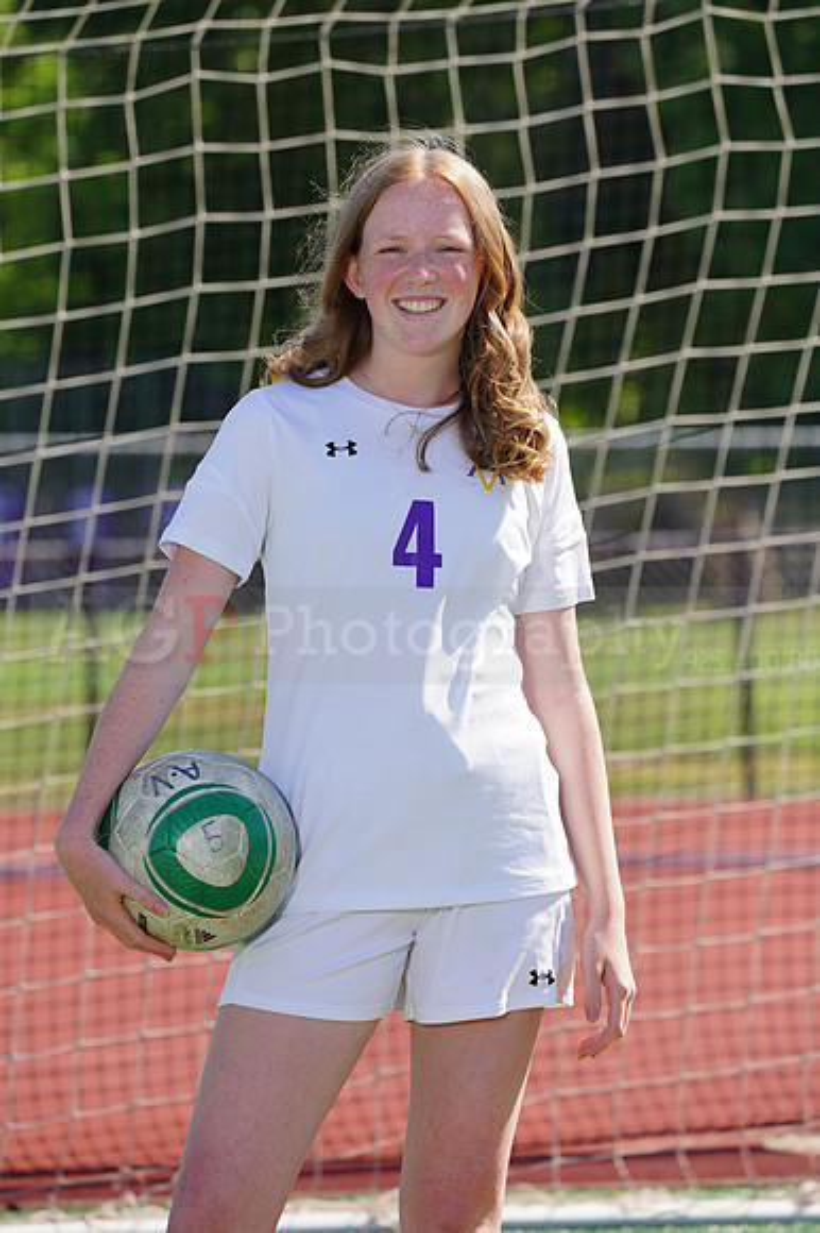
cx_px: 410
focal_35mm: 330
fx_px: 11288
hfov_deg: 4.2
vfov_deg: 6.2
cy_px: 616
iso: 200
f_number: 11
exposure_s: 1/250
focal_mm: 330
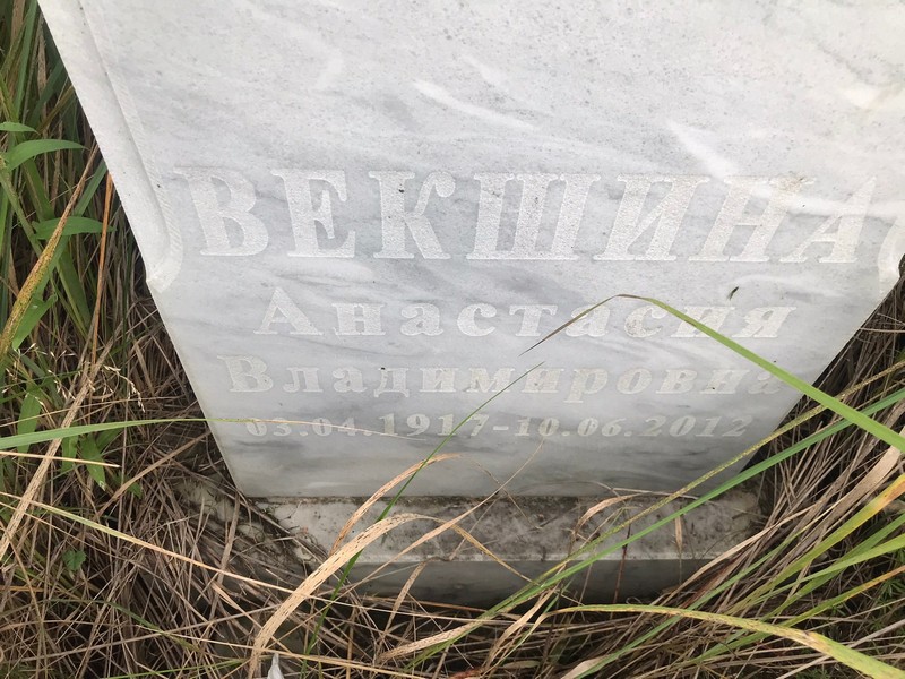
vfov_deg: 49.7
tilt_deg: -52.8
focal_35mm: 28
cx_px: 452
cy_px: 340
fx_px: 732
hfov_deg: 63.4
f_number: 1.8
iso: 20
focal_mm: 3.99
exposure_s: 1/547
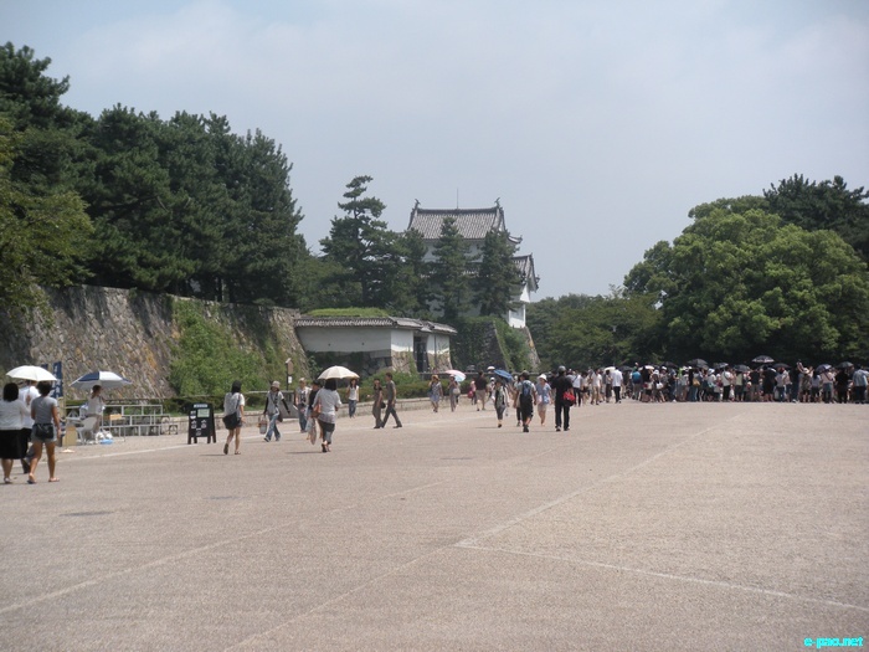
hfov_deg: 21.3
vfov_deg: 16.1
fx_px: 2310
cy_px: 326
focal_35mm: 92
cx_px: 434
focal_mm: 15.4
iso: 64
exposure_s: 1/587
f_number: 4.7
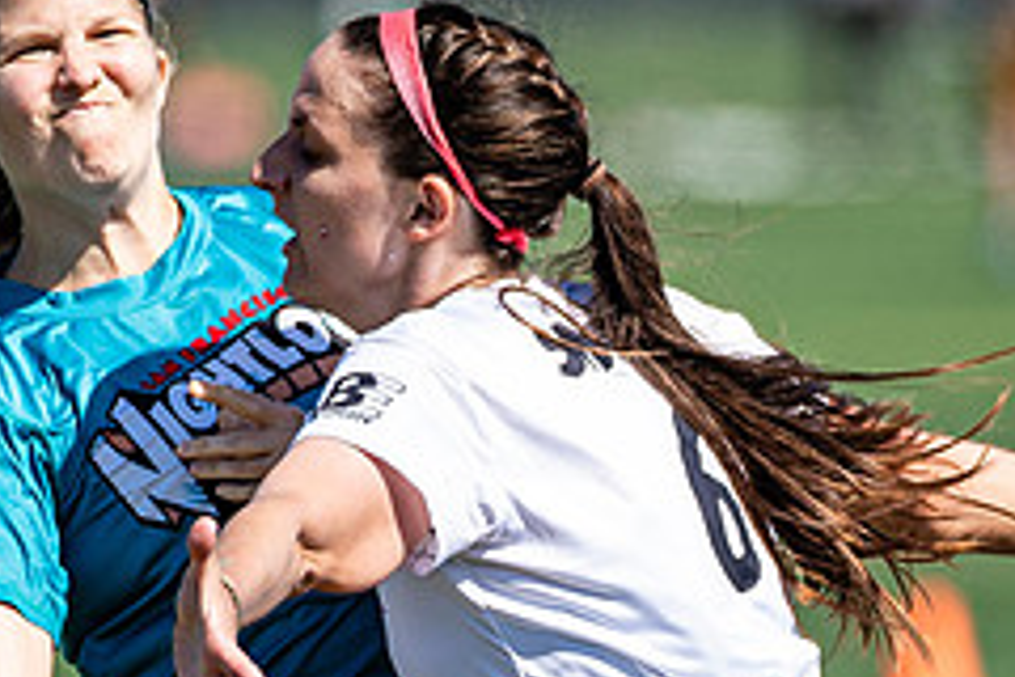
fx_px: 34338
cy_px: 930
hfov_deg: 1.7
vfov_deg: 1.1
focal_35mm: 1218
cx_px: 320
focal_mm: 260
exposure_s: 1/2500
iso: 160
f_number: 3.2
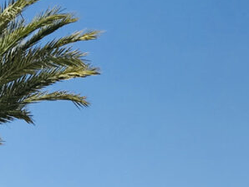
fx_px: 878
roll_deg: +0.7
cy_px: 256
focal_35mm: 122
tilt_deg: +8.1
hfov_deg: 16.1
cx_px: 149
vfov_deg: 11.8
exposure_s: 1/3546
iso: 20
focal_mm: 3.99
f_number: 1.8
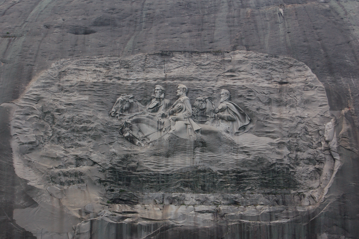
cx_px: 180
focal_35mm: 82
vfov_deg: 16.5
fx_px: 822
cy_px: 120
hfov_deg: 24.6
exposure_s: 1/320
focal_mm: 55
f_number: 9
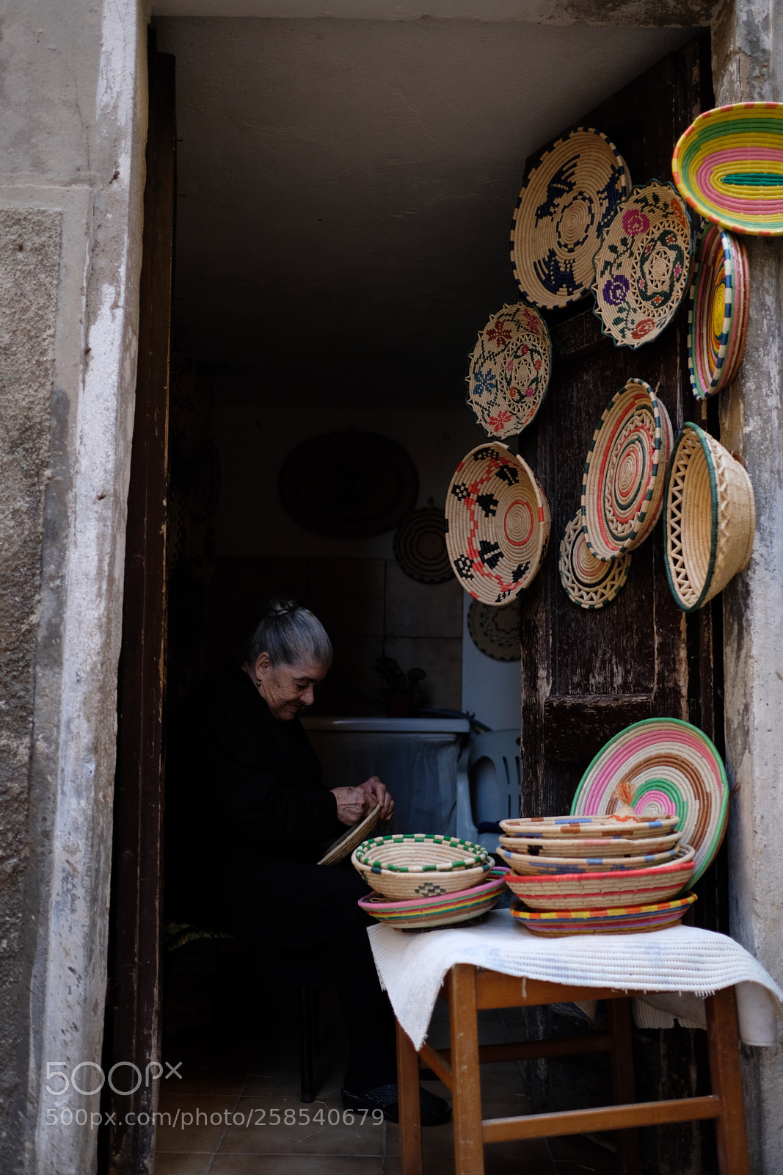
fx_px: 1142
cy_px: 588
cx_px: 392
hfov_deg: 37.9
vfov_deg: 54.4
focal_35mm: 35
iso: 200
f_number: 2
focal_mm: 23
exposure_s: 1/180
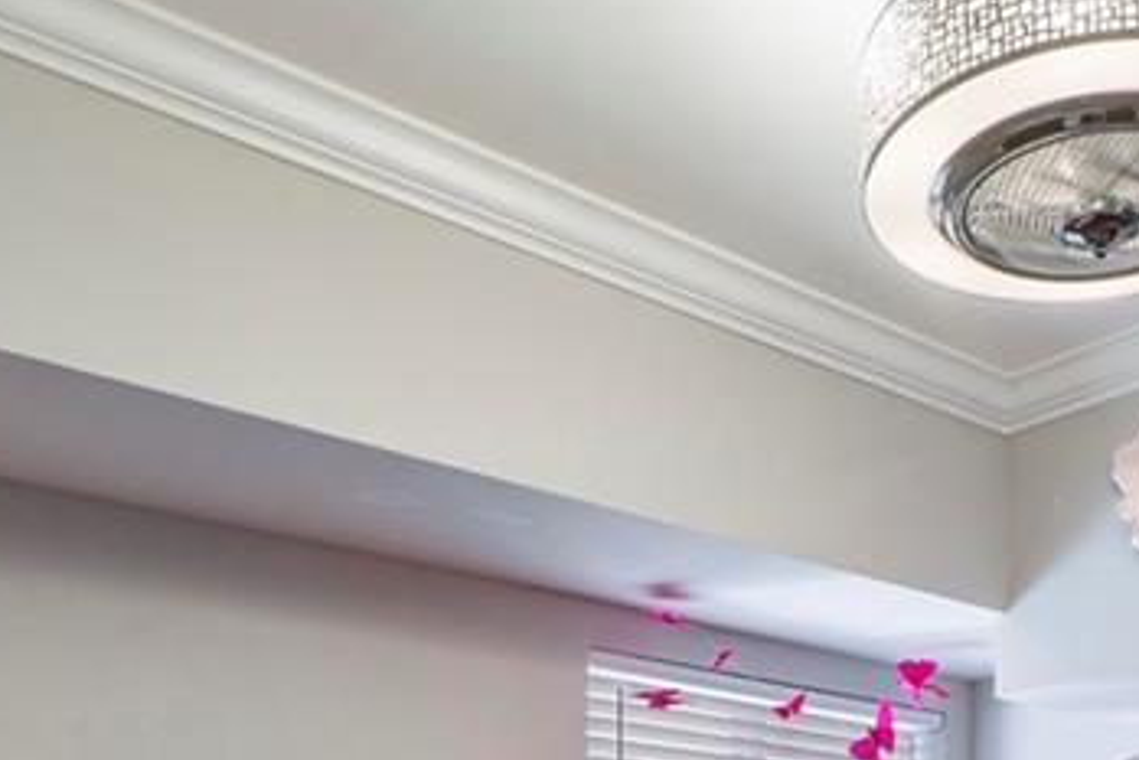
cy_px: 988
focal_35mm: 44
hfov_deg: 43.2
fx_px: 1393
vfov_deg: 26.1
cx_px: 845
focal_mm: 10
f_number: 11
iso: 160
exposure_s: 1/1.67
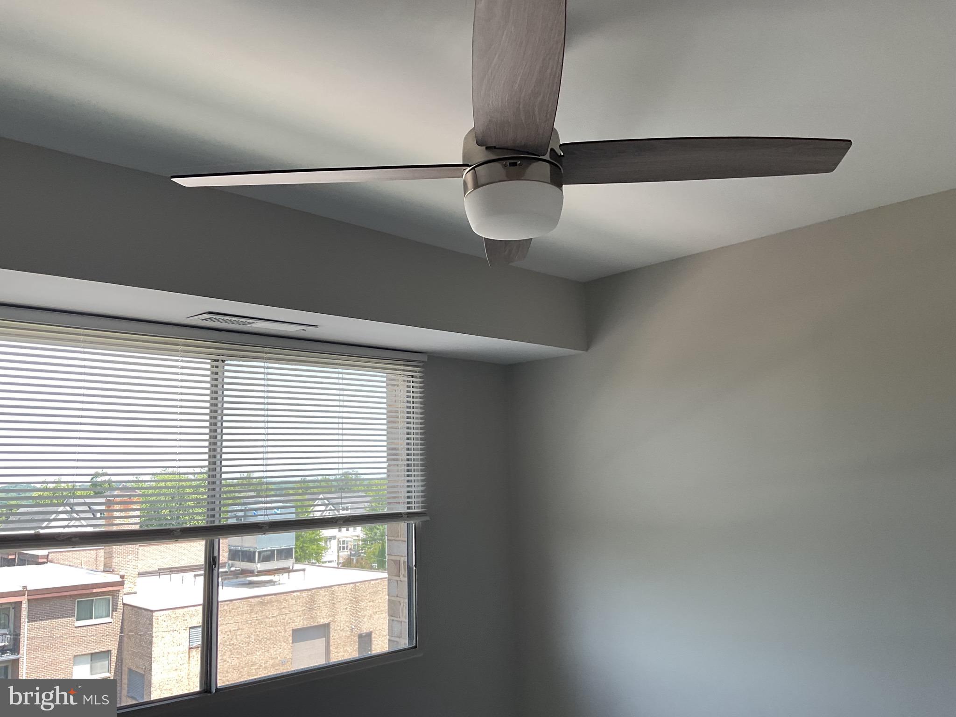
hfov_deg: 61.7
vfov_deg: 48.2
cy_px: 358
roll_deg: +0.9
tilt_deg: +6.7
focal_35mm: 29
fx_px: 801
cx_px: 478
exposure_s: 1/120
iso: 25
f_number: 1.8
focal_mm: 3
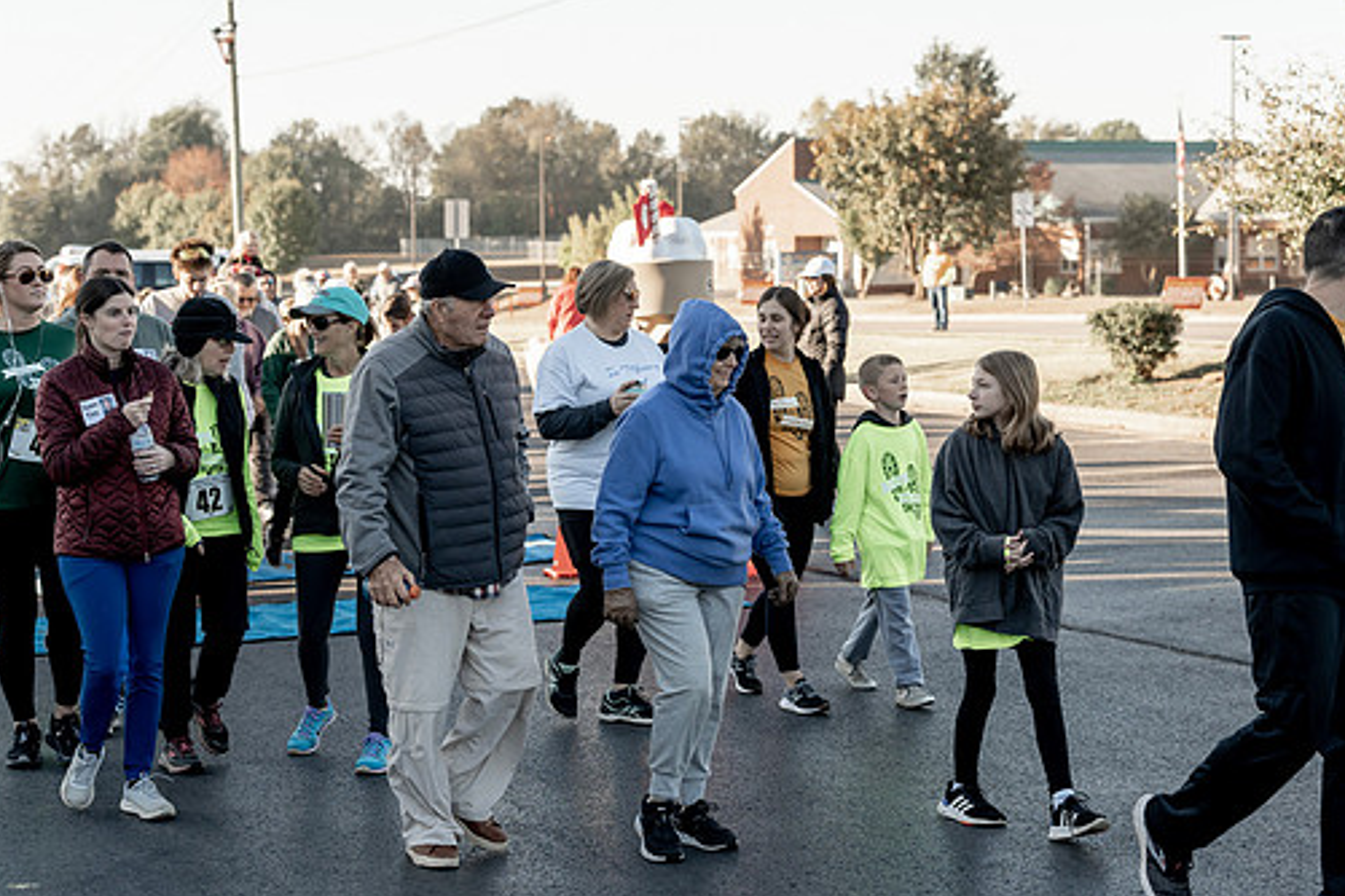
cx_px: 679
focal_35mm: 66
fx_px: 2466
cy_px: 423
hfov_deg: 30.5
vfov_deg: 20.6
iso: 160
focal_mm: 57
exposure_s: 1/500
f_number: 3.5
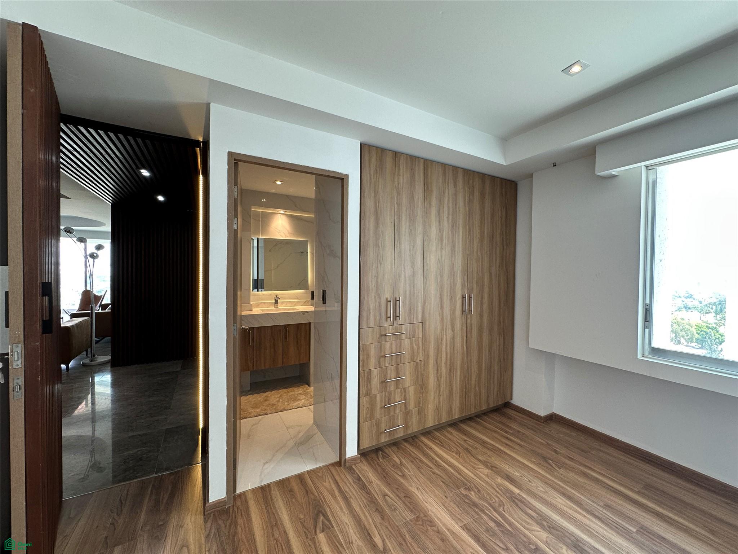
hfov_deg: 102.1
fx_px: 298
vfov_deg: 85.7
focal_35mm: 14
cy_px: 277
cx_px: 369
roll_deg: -1.5
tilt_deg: +0.2
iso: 125
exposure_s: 1/120
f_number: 2.2
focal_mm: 2.22
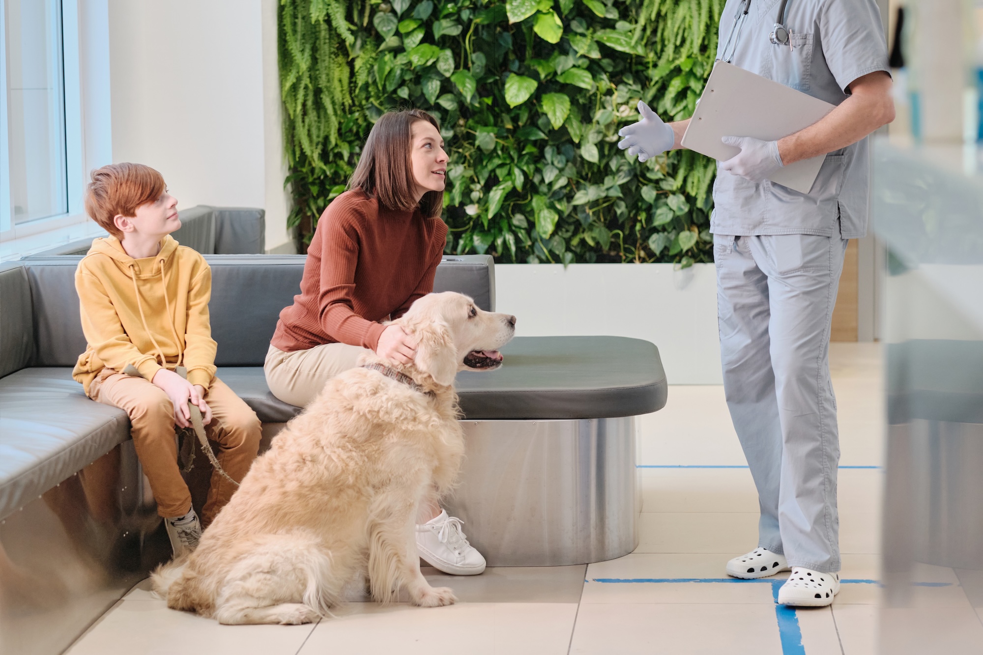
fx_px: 2293
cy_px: 328
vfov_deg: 16.3
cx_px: 492
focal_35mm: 84
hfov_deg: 24.2
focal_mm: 56
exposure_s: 1/200
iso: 800
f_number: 2.8
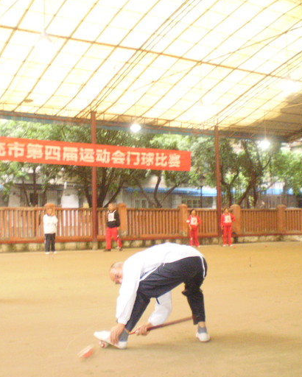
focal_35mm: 48
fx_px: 536
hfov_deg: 31.4
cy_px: 193
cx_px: 121
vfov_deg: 38.8
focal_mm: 6.3
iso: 640
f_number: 3.1
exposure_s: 1/30
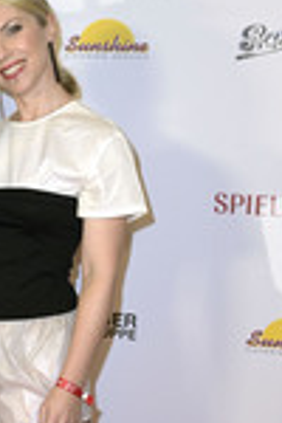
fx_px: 1187
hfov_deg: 13.1
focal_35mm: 101
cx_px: -76
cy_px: 369
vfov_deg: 19.9
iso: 640
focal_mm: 38
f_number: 5.6
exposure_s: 1/160
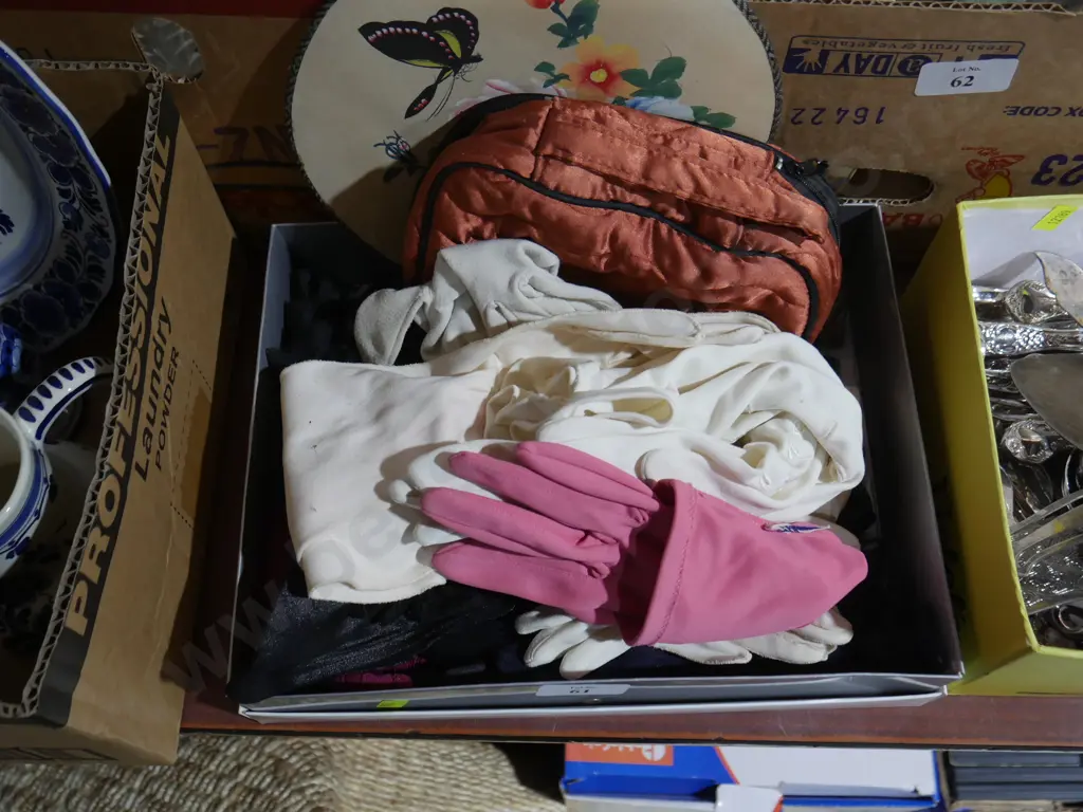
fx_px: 1064
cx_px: 542
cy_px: 406
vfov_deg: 41.8
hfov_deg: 54.0
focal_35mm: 34
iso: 800
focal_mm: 17
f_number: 4
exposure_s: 1/60
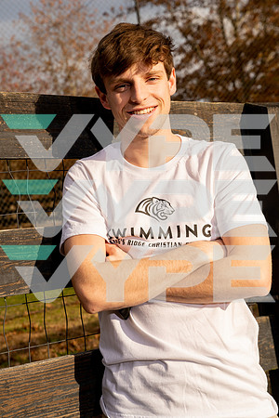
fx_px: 779
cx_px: 140
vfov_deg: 30.1
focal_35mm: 67
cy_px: 209
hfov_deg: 20.3
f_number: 8
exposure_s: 1/250
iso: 125
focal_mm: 67
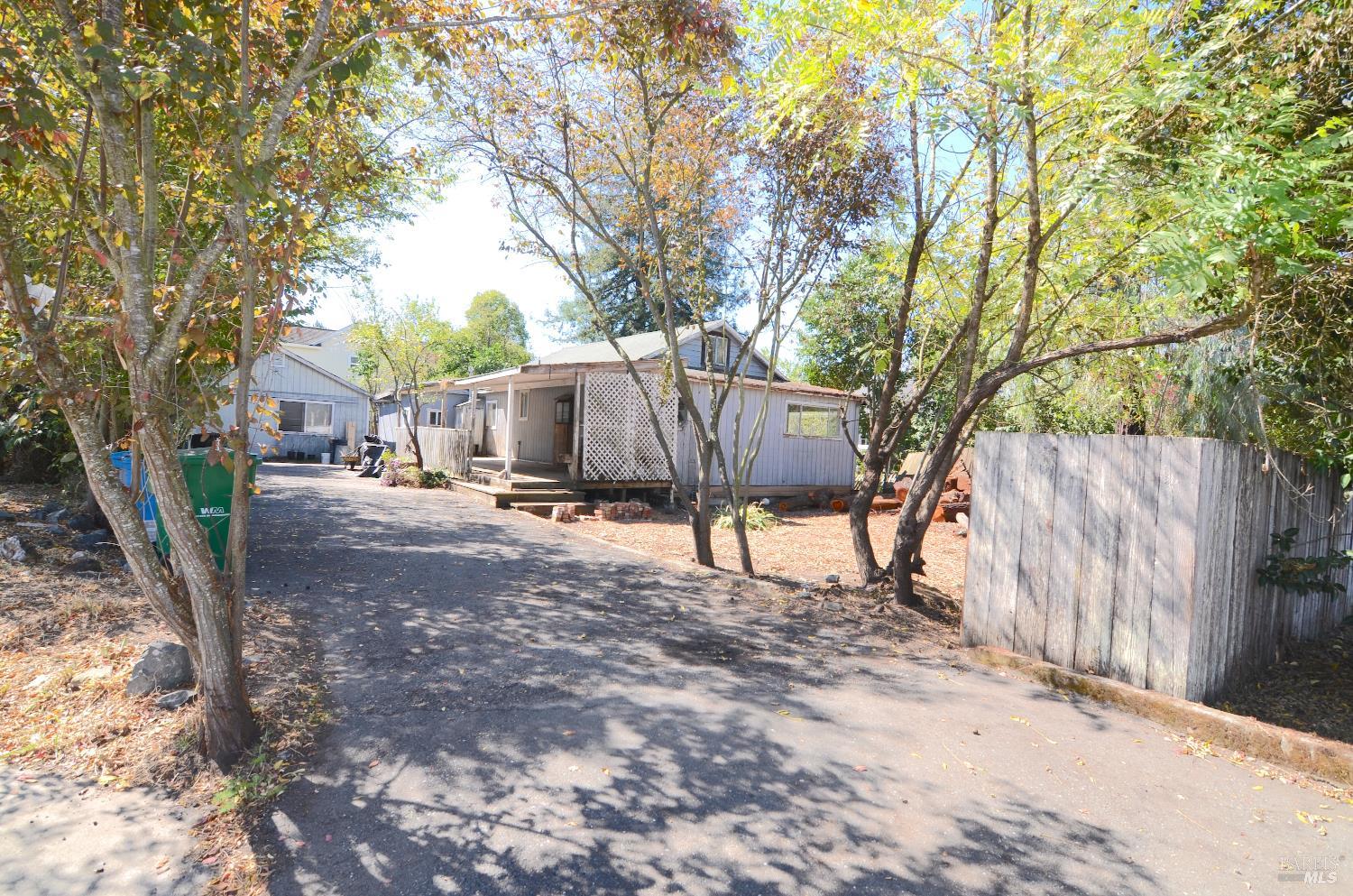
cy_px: 448
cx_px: 676
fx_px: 619
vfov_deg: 71.8
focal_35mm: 16
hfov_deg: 95.1
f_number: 7.1
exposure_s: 1/80
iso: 100
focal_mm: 11
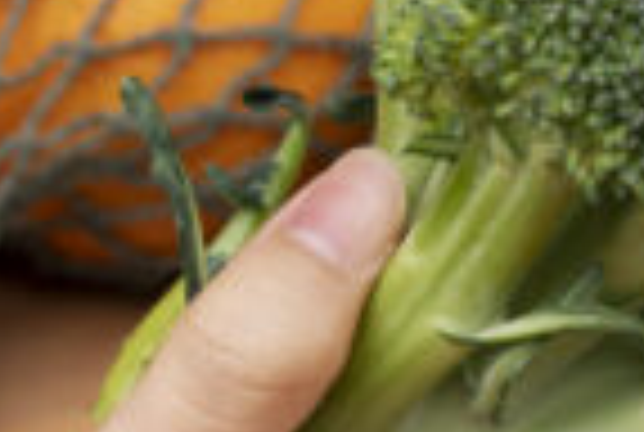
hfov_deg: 8.0
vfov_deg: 5.5
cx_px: 1072
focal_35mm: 250
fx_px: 4482
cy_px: 317
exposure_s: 1/500
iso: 100
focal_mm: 35
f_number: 4.5
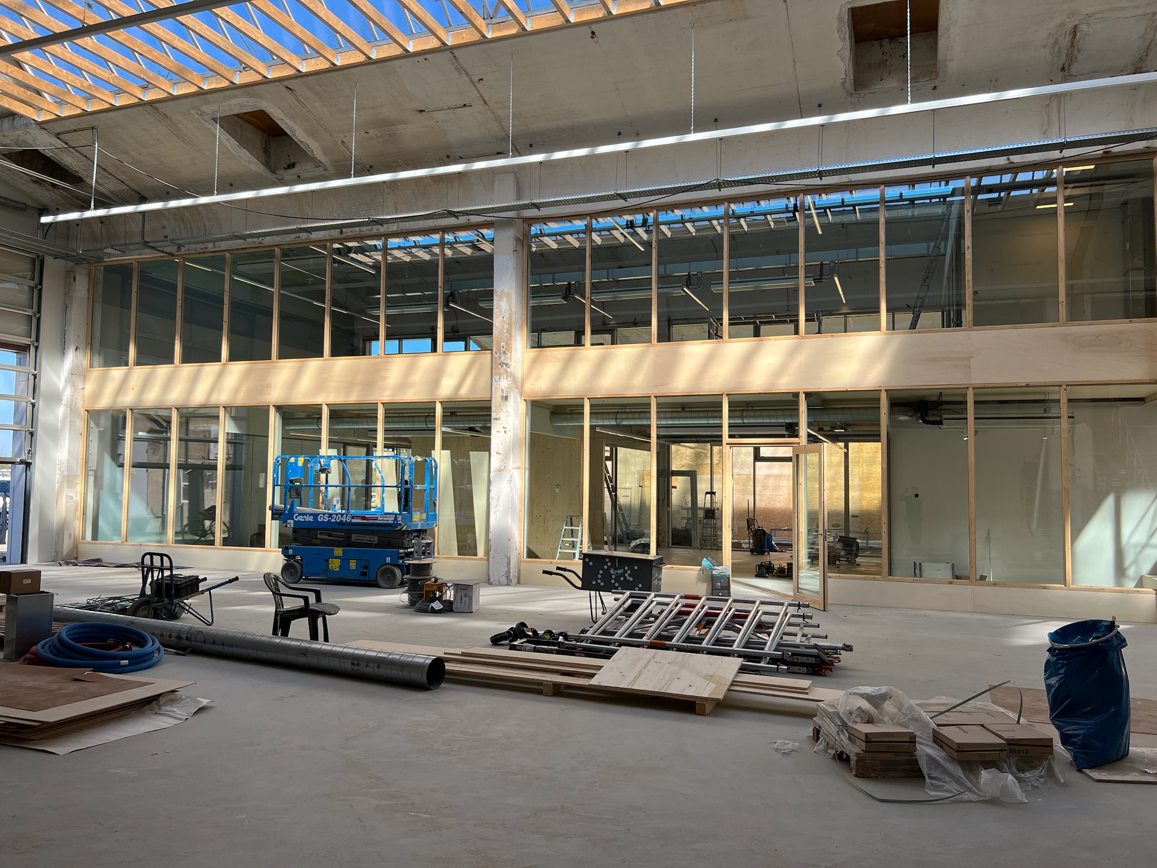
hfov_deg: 67.3
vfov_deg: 53.1
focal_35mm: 26
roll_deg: -0.4
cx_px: 578
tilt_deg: +2.9
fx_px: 869
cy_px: 434
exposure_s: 1/1252
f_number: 1.5
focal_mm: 5.7
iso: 50
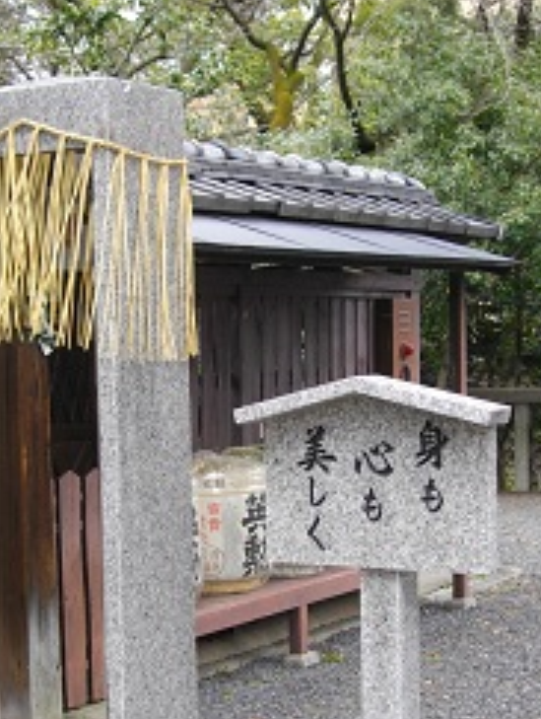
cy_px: 499
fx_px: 1663
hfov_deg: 18.5
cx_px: 210
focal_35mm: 80
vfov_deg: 24.2
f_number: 3.6
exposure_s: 1/160
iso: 120
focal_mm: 8.8
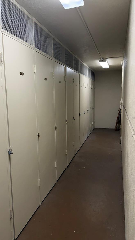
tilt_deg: -7.9
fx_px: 172
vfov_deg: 69.8
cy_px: 118
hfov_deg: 42.7
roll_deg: +1.0
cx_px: 53
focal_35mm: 27
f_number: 1.78
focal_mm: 6.76
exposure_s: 1/120
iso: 125
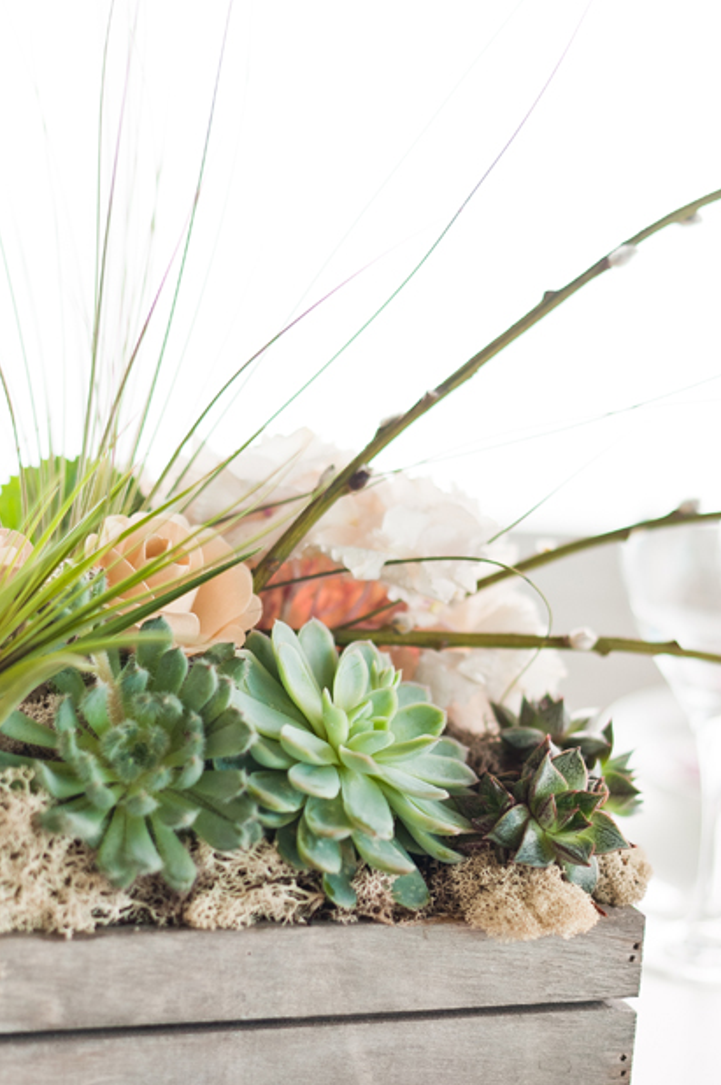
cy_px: 611
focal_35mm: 73
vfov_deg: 27.7
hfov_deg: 18.6
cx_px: 426
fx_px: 2197
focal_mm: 50
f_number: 2
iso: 200
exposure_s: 1/250
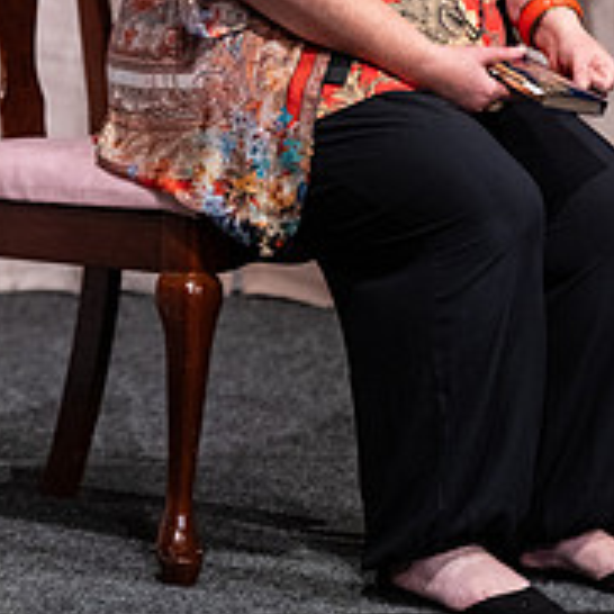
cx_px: 455
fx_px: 4355
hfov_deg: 8.1
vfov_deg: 8.0
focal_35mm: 217
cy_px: -81
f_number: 3.2
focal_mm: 68.7
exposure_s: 1/250
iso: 2000
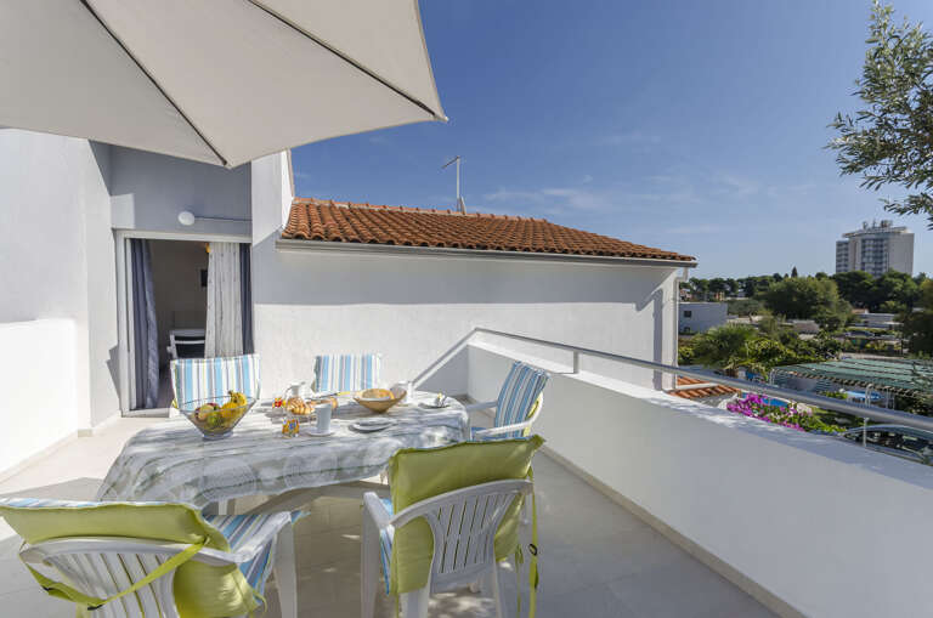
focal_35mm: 15
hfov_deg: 100.5
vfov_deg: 77.1
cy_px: 309
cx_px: 466
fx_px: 388
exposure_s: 1/400
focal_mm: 10
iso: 100
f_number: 8
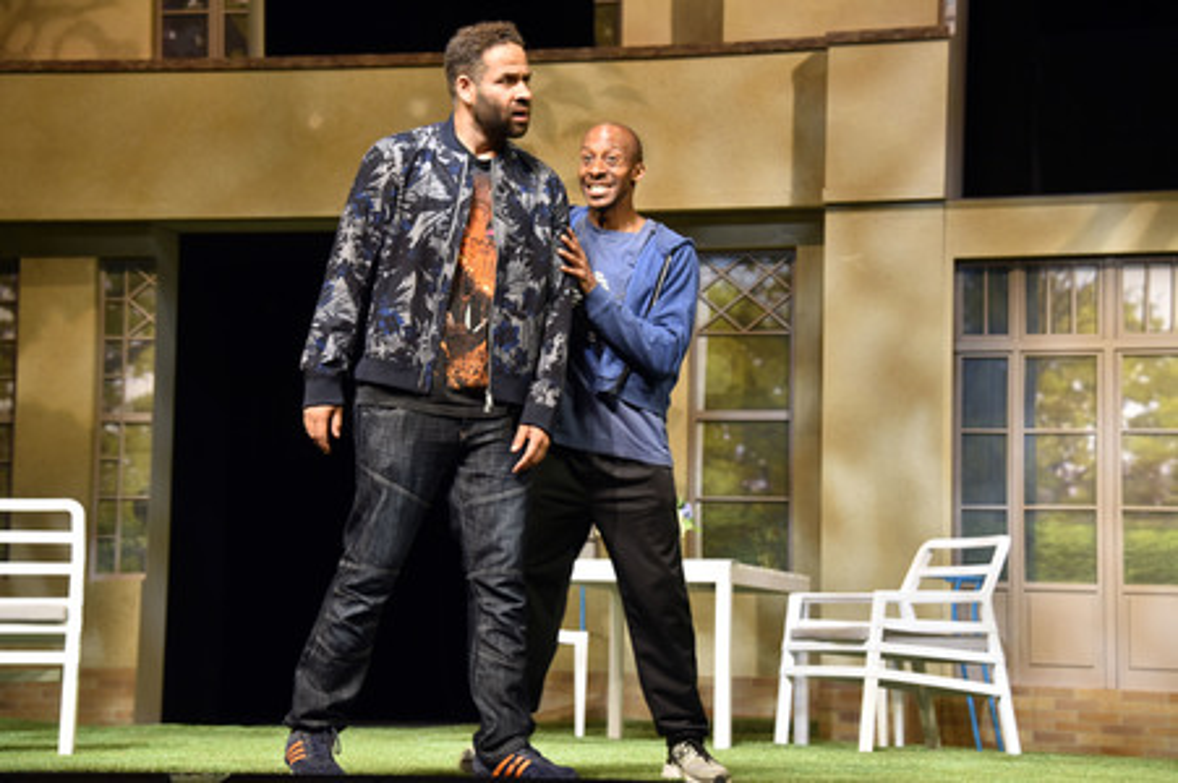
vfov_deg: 13.9
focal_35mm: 98
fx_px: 3204
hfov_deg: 20.8
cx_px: 589
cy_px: 392
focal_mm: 98
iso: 1000
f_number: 6.3
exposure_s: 1/125
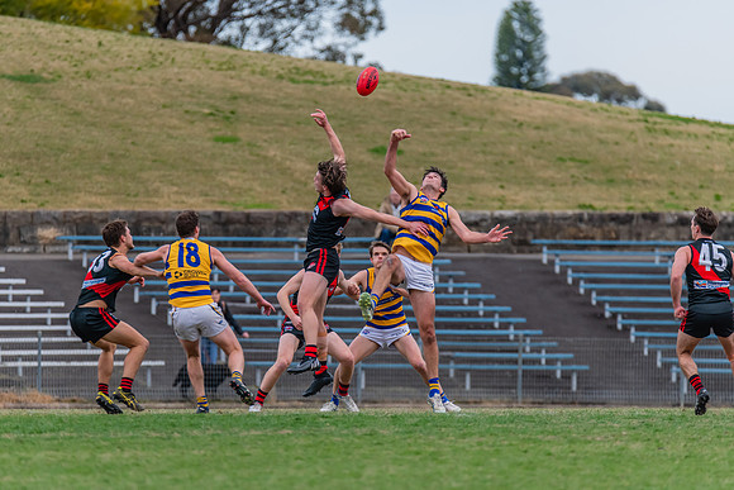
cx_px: 359
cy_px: 245
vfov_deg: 2.9
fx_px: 9735
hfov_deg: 4.3
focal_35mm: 477
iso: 1000
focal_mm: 460
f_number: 6.3
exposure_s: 1/1600
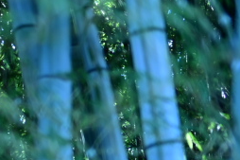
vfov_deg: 5.4
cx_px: -299
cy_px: 119
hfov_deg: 7.6
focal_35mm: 255
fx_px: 1699
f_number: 2
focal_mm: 40
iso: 100
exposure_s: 1/125
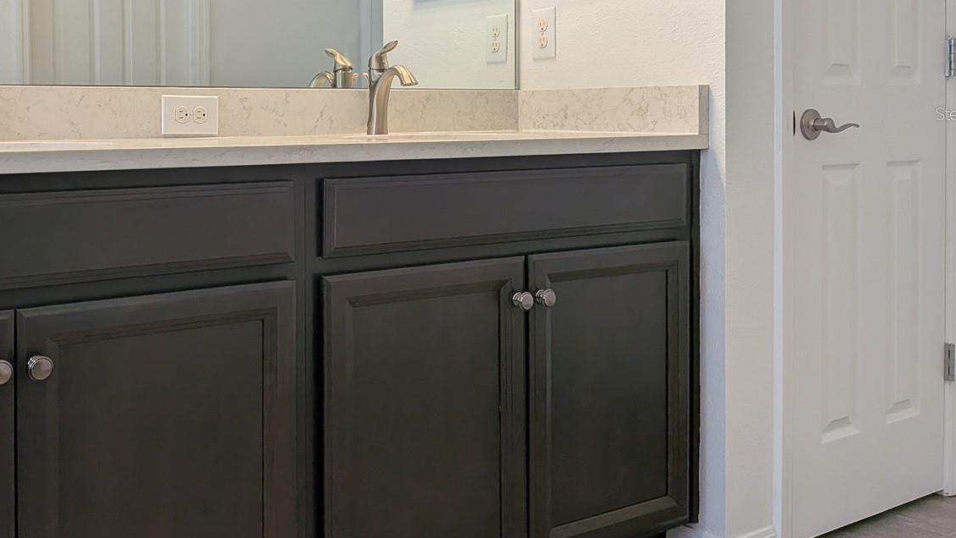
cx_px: 339
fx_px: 938
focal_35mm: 37
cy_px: 113
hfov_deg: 53.2
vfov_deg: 31.2
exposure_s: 1/120
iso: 46
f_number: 1.7
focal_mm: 4.53
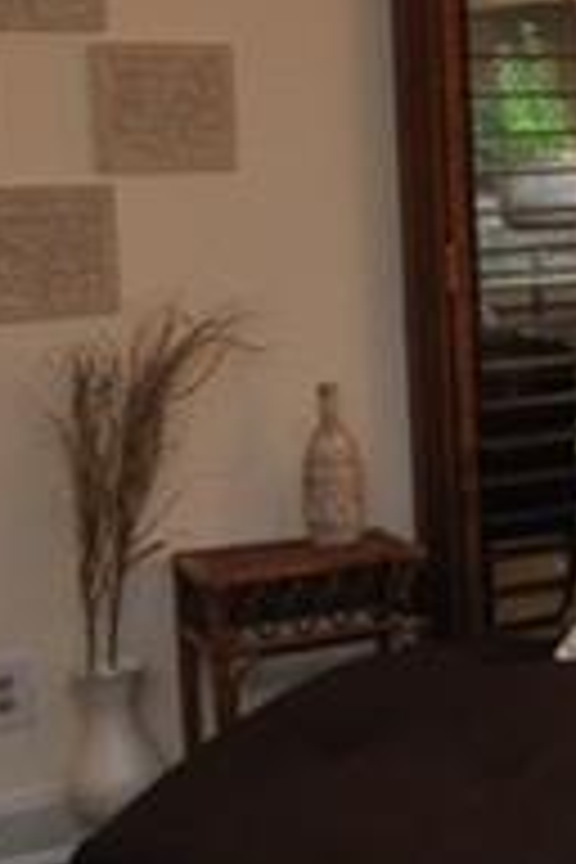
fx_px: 2104
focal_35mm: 88
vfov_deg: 23.1
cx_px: 1346
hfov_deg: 12.5
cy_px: 290
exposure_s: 1/8
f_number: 9
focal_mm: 11
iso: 400
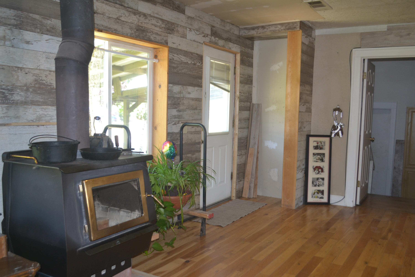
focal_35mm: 33
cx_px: 208
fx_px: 380
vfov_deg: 40.0
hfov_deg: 57.2
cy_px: 138
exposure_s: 1/30
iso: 400
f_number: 3.8
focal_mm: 22
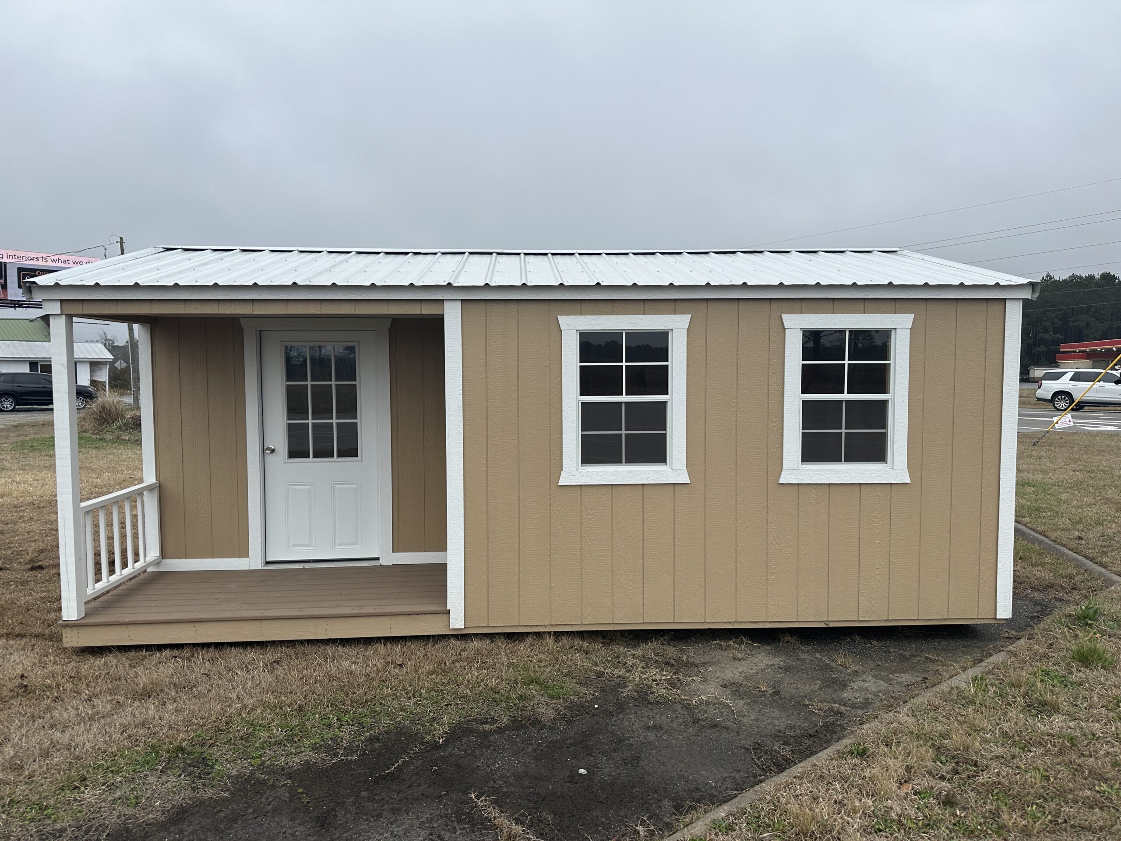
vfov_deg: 56.8
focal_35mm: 24
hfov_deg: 71.6
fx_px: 777
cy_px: 420
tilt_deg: -2.5
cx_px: 560
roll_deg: +0.4
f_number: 1.78
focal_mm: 6.86
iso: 80
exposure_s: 1/999
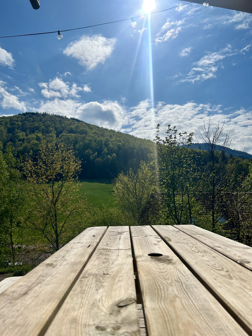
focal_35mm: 26
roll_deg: +1.0
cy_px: 168
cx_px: 126
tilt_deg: +7.0
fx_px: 252
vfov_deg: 67.3
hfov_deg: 53.1
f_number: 1.5
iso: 40
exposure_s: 1/16393
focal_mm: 5.7
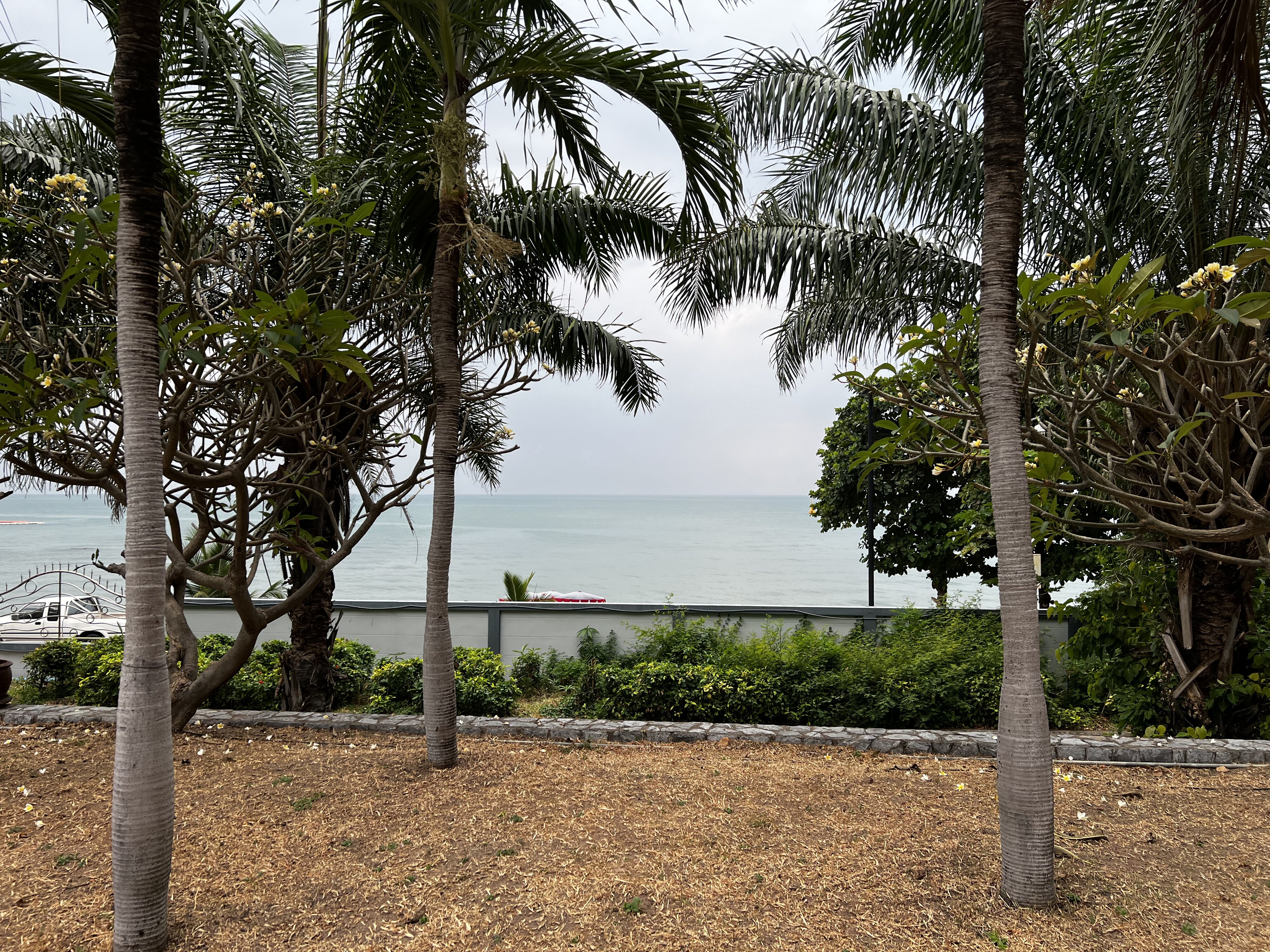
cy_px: 476
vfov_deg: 53.1
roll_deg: -0.3
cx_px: 635
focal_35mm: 26
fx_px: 954
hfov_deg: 67.3
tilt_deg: +1.2
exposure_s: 1/991
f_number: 1.5
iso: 50
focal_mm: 5.7
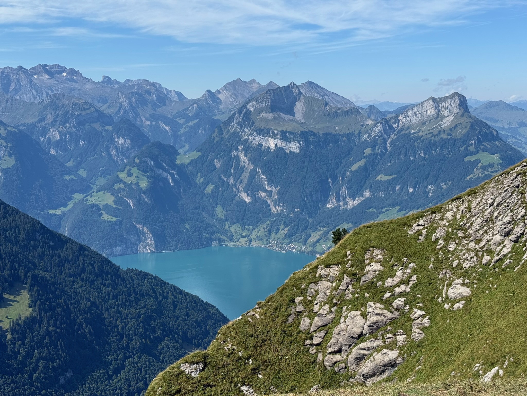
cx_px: 264
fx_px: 731
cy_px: 198
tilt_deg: -7.3
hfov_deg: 39.7
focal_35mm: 48
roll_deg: +0.4
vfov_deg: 30.3
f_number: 1.78
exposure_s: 1/4587
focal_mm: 6.76
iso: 80
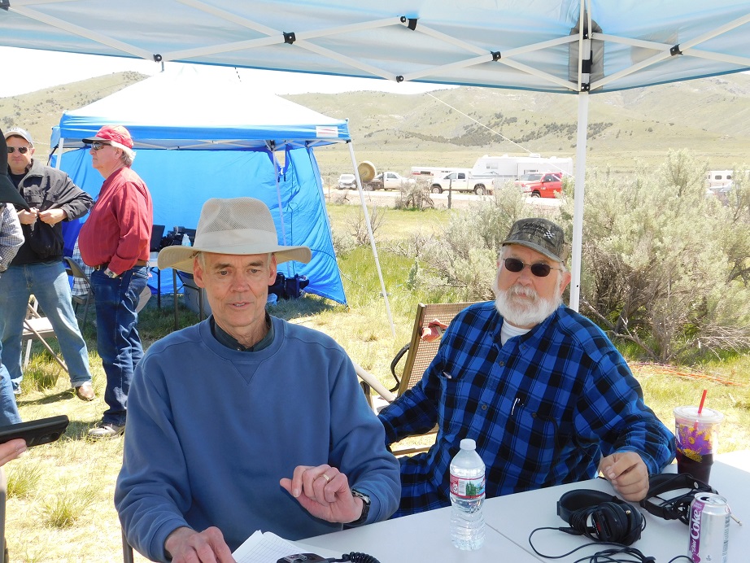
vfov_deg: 39.7
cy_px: 282
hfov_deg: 51.3
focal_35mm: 36
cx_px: 375
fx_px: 780
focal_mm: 6.3
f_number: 3.5
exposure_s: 1/320
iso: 125
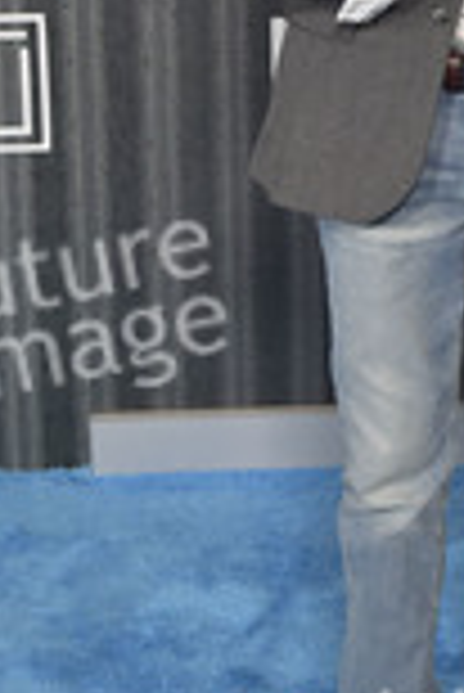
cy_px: 104
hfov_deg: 13.0
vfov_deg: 19.3
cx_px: 489
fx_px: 2006
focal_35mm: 104
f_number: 6.3
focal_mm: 40
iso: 2500
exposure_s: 1/250
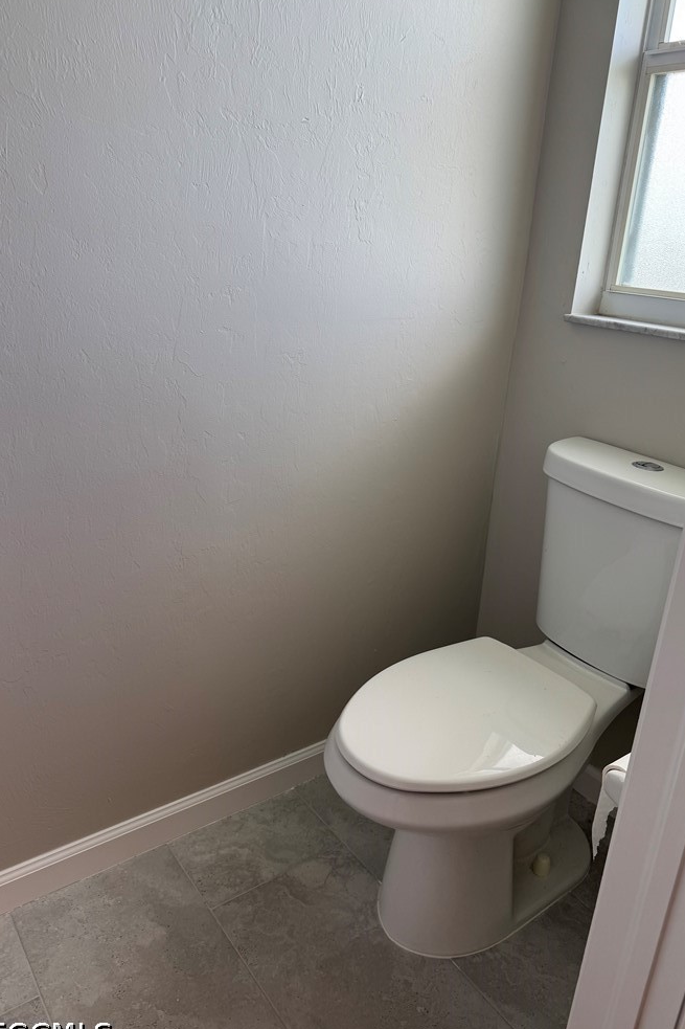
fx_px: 742
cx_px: 383
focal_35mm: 26
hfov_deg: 49.4
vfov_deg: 69.4
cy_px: 522
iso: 100
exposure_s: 1/120
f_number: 1.78
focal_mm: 6.76
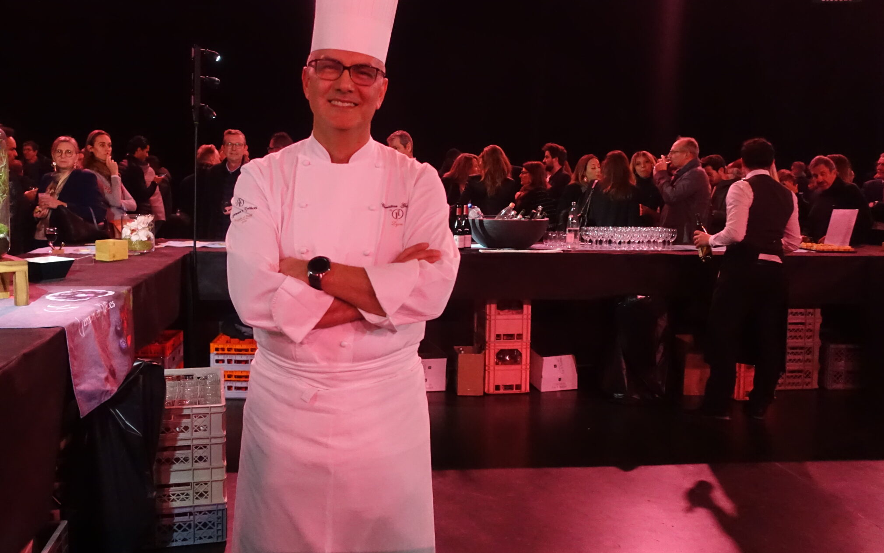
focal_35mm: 31
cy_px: 232
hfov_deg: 61.1
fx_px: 747
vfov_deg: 40.5
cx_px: 392
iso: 3200
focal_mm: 8.8
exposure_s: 1/125
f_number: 1.8
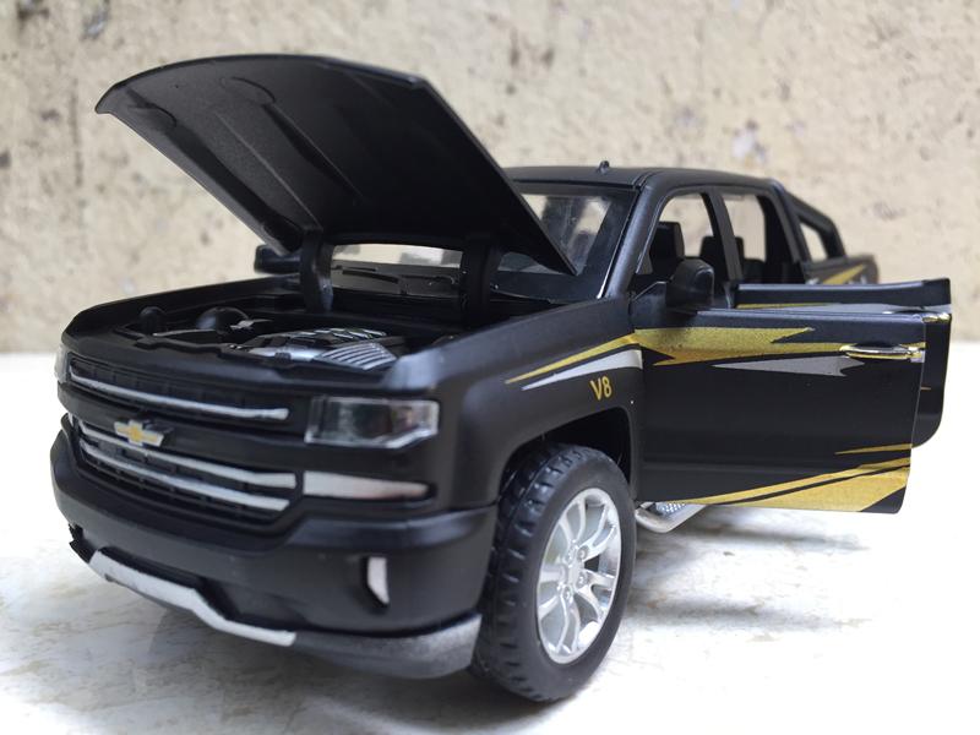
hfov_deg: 61.7
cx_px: 490
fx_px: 821
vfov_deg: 48.2
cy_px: 368
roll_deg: -2.2
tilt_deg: -10.0
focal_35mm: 29
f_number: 2.2
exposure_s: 1/100
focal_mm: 4.15
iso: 50
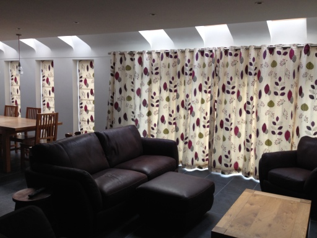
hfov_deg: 52.6
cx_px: 158
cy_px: 119
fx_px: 321
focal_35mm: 35
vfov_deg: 40.7
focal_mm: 4.28
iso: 64
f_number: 2.4
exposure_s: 1/20
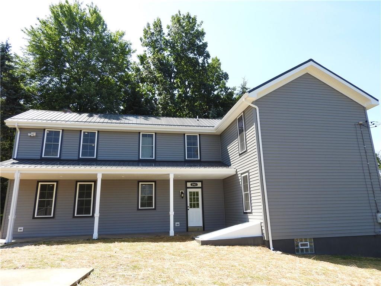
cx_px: 190
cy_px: 143
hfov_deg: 71.6
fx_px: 264
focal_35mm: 24
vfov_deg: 56.8
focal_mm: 4.3
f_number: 3.3
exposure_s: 1/400
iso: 100
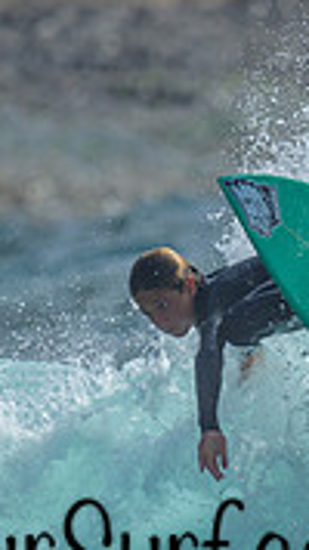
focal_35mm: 3414
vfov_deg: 0.6
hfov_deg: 0.4
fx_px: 49776
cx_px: 424
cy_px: 413
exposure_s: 1/2000
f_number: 6.3
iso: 180
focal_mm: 800
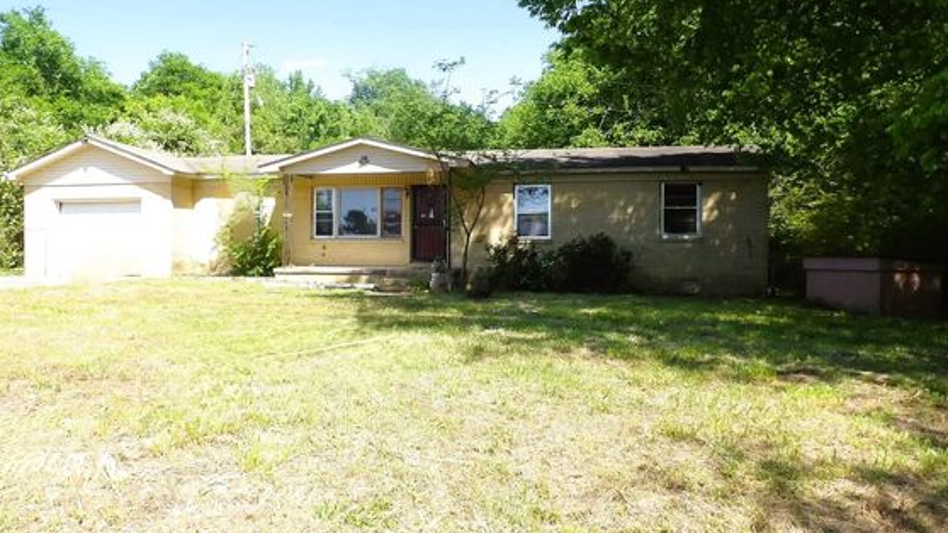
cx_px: 418
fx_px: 754
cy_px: 255
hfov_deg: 64.1
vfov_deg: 38.9
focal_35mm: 30
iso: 100
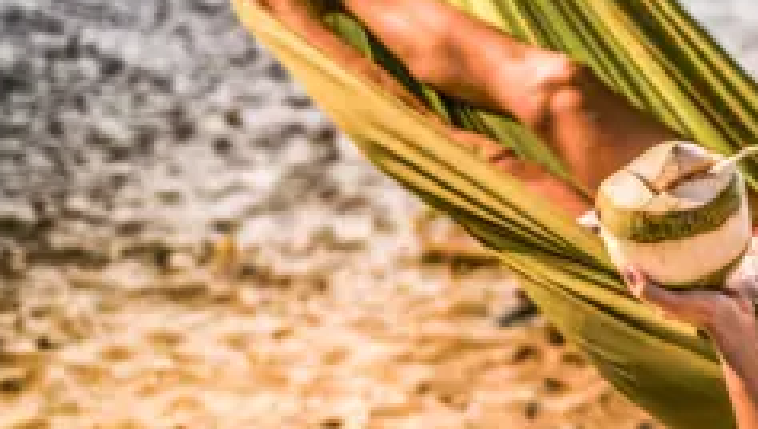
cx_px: 761
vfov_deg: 15.9
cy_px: 134
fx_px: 1529
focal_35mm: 76
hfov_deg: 26.3
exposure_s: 1/640
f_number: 1.4
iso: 100
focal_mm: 35
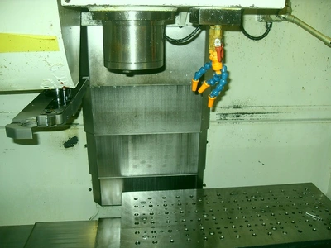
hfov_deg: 54.0
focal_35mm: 34
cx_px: 166
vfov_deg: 41.8
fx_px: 325
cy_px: 124
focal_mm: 6.3
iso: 100
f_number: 2.8
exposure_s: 1/45
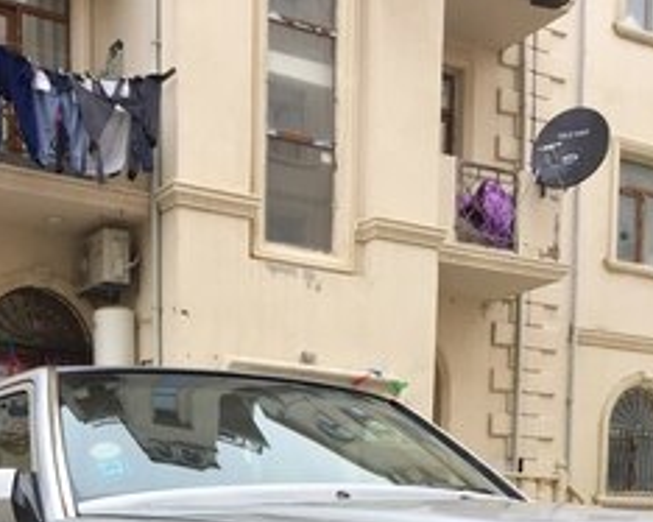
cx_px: 223
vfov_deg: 22.8
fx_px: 1159
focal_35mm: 60
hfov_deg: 31.2
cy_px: 664
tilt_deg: -4.7
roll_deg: -0.7
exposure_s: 1/100
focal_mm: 4.15
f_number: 2.2
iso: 50
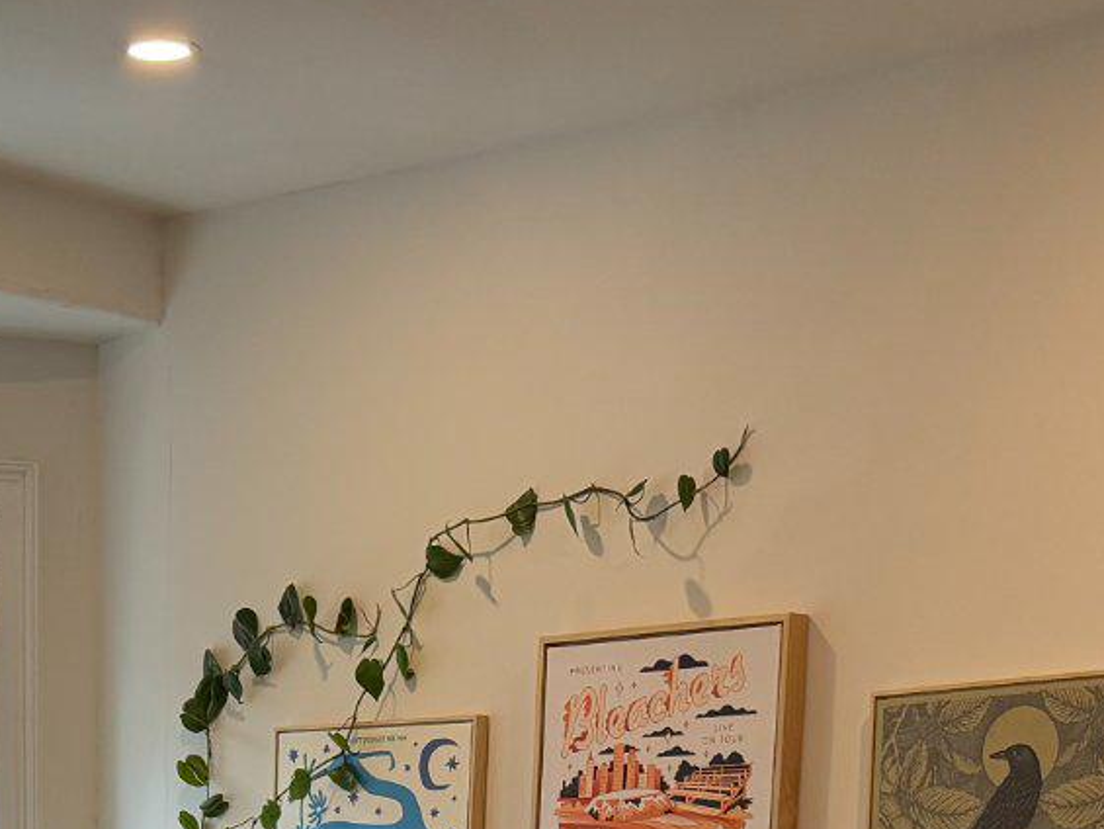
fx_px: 2775
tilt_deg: -11.8
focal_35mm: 87
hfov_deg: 22.0
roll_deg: +0.1
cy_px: 1476
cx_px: 111
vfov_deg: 14.9
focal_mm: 6.76
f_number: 1.78
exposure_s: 1/120
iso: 200
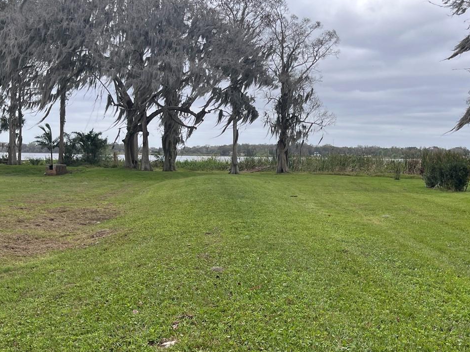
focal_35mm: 44
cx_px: 236
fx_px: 597
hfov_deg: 42.9
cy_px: 183
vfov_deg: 32.9
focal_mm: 5.1
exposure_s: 1/1647
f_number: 1.6
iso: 50
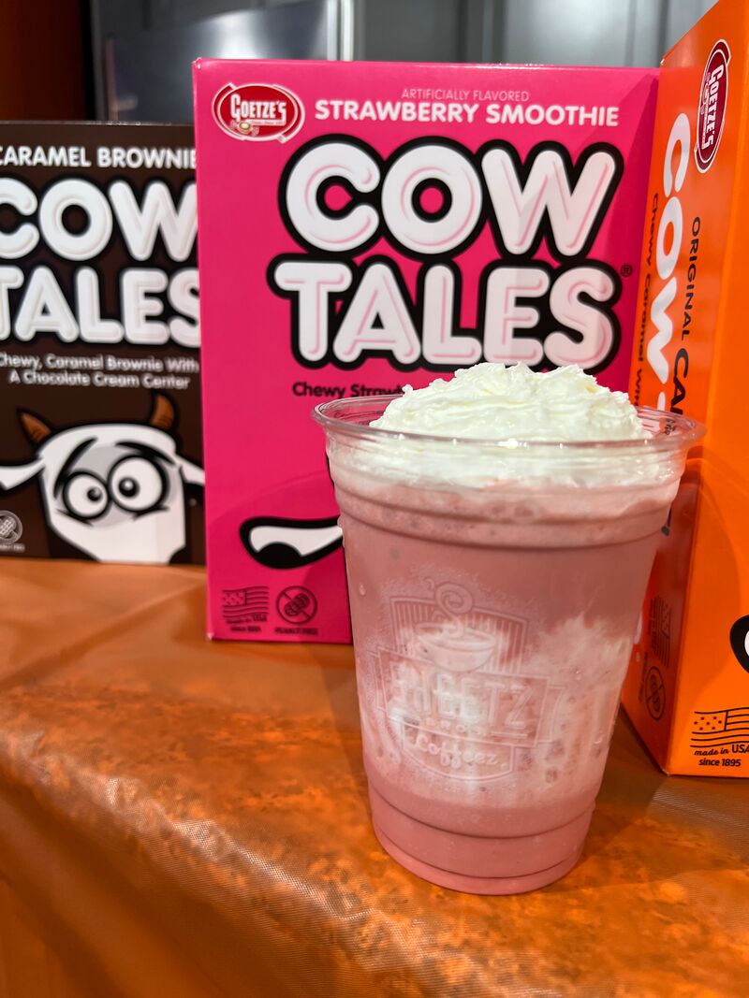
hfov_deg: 53.1
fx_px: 750
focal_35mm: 26
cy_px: 499
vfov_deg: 67.3
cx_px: 374
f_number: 1.5
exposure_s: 1/151
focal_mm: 5.7
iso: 64
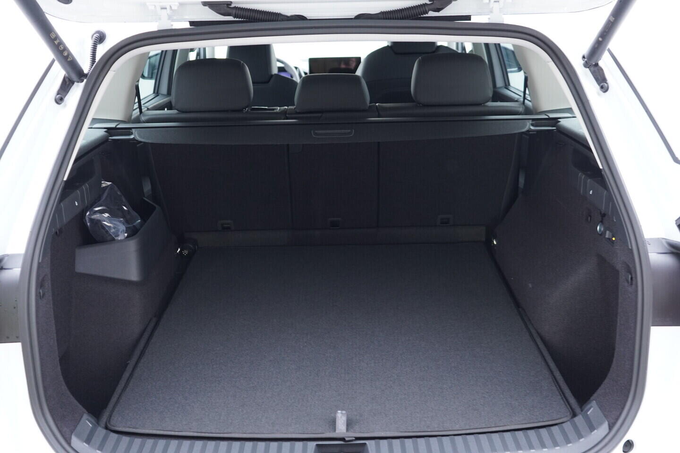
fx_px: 680
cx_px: 340
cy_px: 226
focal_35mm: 36
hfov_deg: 53.1
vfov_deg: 36.9
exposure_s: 1/40
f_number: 2.8
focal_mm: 24
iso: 800
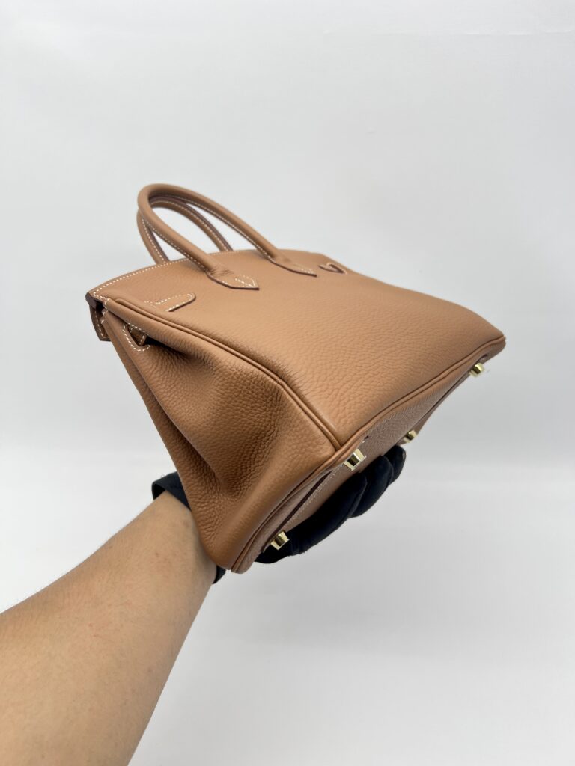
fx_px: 576
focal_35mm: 26
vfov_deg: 67.3
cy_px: 383
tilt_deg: -26.7
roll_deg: +1.5
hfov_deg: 53.1
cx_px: 288
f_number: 1.5
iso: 32
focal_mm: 5.7
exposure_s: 1/100
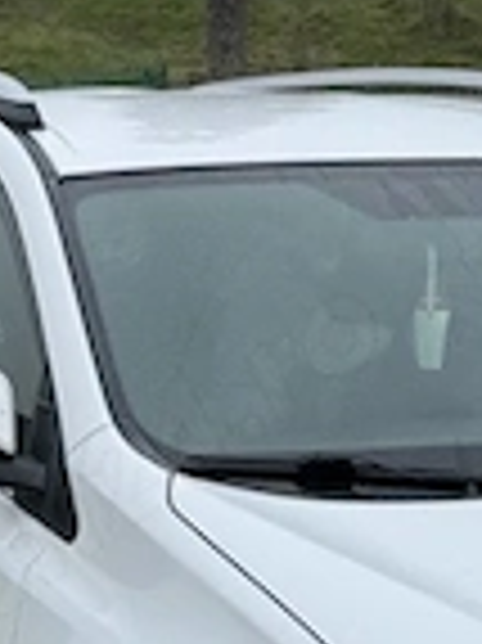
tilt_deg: -10.1
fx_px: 2492
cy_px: 617
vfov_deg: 14.5
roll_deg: +0.0
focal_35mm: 134
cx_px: 266
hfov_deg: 11.0
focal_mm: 6.76
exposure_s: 1/1560
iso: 80
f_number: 1.78
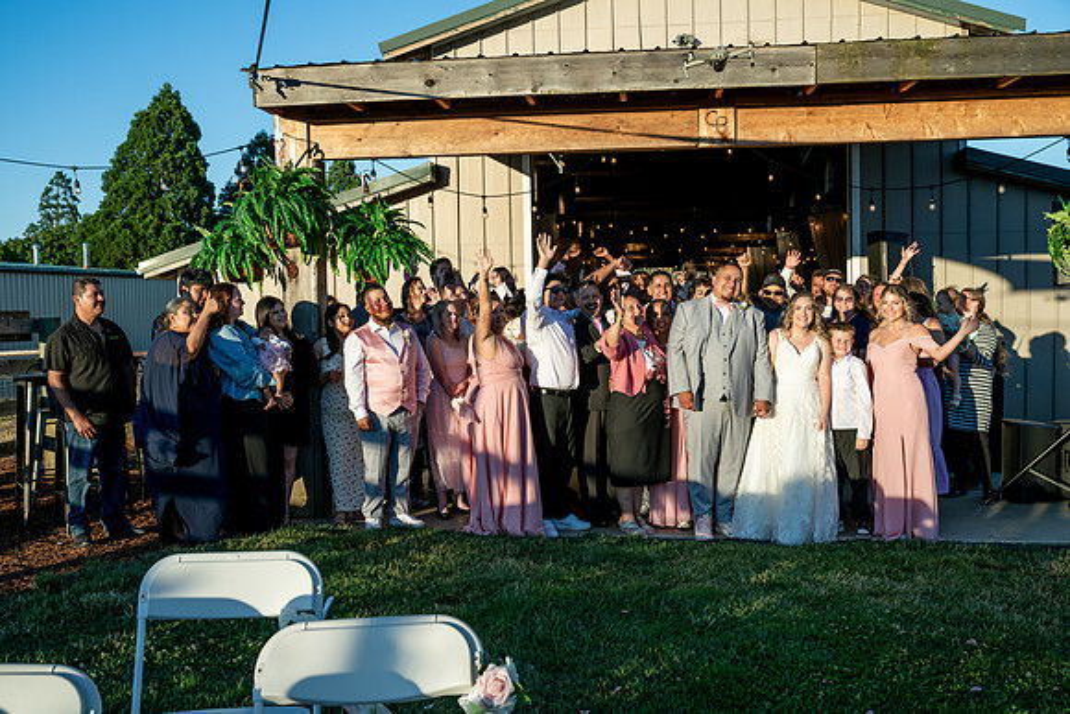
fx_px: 1040
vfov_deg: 37.9
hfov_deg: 54.4
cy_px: 357
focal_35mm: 35
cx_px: 535
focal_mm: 35
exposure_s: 1/320
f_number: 7.1
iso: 200
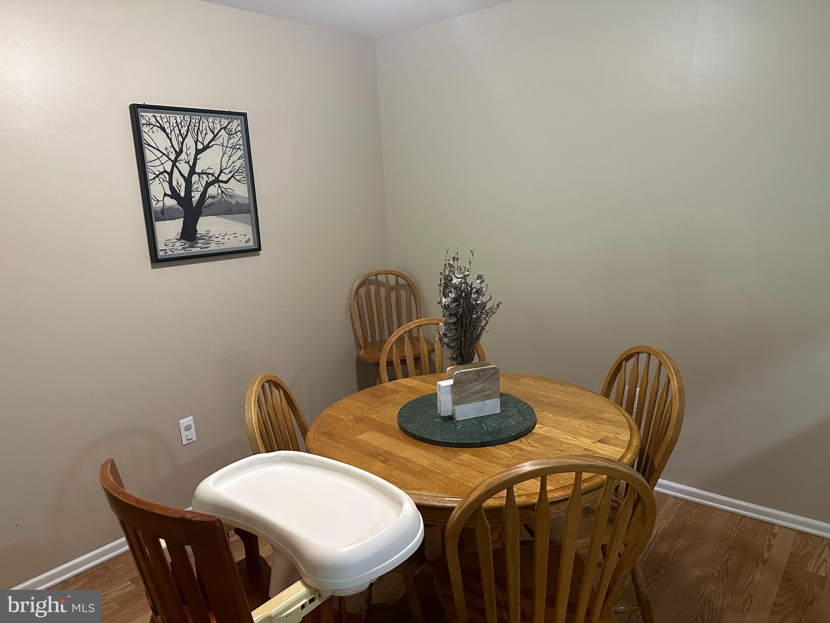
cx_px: 415
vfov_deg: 56.8
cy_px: 312
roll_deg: +2.3
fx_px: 575
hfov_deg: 71.6
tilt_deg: -9.8
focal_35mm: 24
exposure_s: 1/60
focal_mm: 6.86
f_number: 1.78
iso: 400
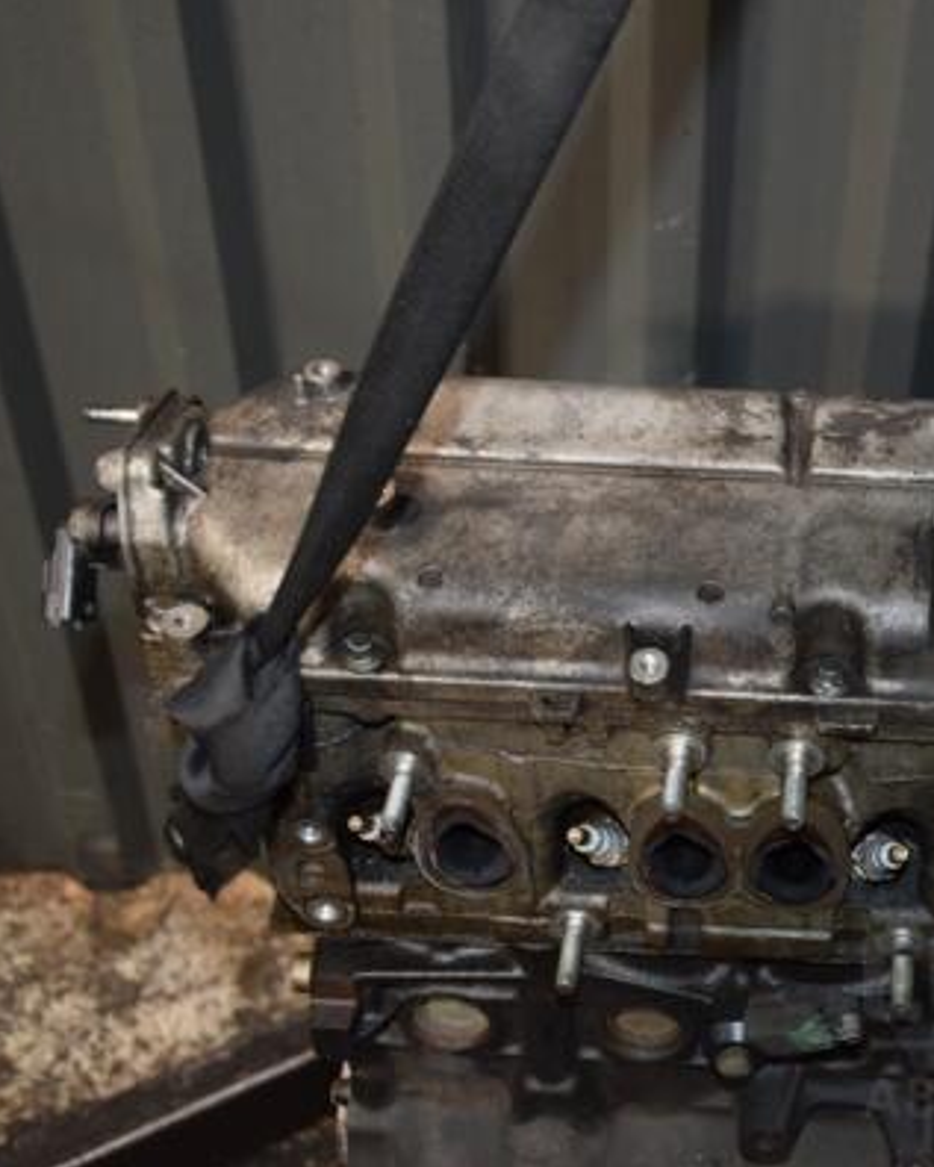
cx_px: 807
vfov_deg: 29.6
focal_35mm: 64
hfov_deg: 23.3
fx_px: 2211
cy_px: 584
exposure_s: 1/60
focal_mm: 30
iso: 800
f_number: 5
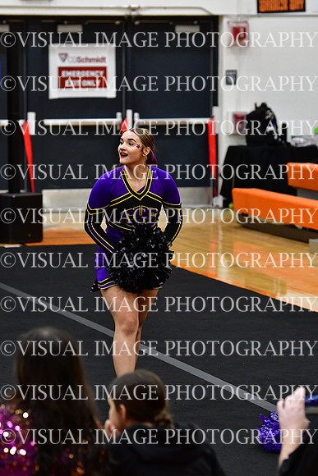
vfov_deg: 10.5
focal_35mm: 195
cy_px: 238
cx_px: 159
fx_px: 2582
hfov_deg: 7.0
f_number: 4
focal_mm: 130
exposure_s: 1/500
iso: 4000
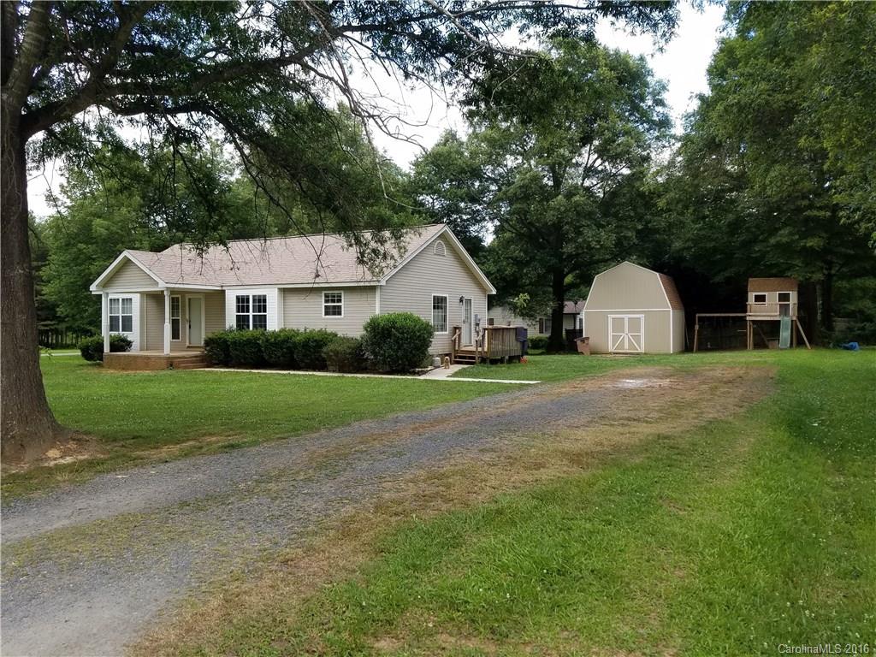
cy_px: 328
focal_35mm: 26
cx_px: 438
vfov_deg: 53.1
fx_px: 658
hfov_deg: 67.3
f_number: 1.7
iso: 50
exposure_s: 1/235
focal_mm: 4.2
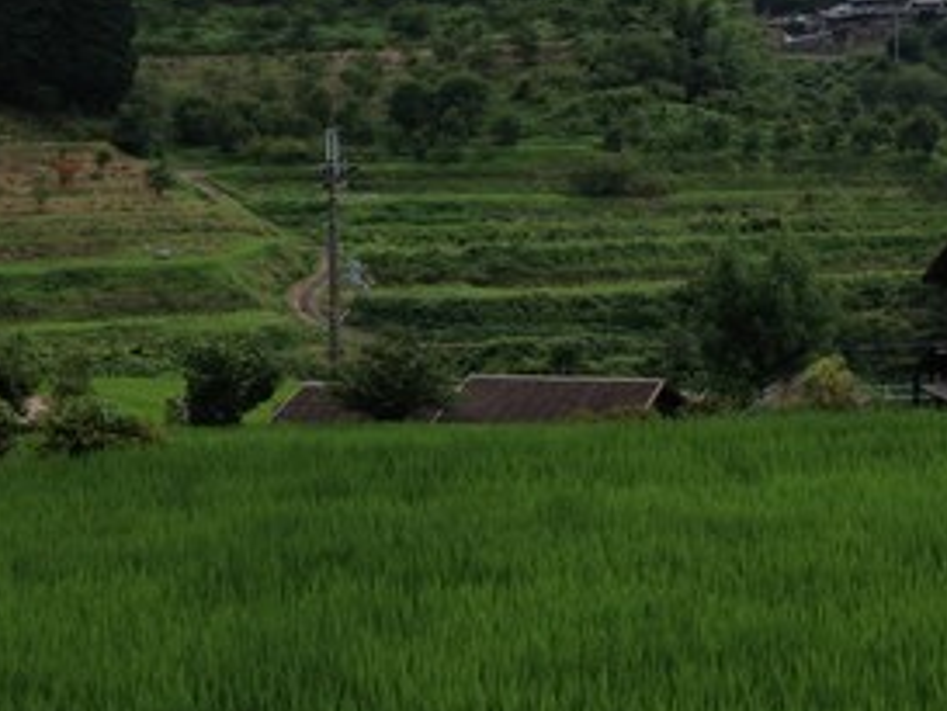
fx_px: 2107
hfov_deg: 25.1
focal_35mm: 77
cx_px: 690
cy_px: 177
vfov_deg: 19.0
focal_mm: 4.28
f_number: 2.4
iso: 50
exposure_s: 1/1175
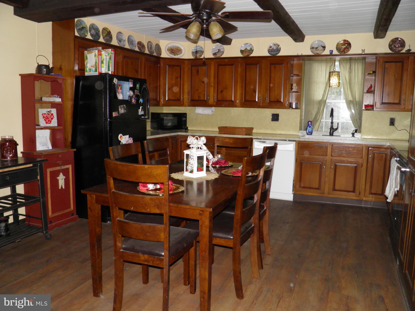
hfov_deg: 63.4
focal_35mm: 28
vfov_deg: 49.7
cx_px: 208
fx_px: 336
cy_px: 156
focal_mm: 4.9
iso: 160
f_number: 2.8
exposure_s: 1/30
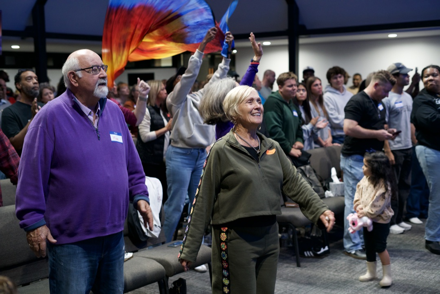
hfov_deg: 39.6
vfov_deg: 27.0
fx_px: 611
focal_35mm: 50
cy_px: 147
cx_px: 220
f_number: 3.2
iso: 3200
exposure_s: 1/160
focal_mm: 50
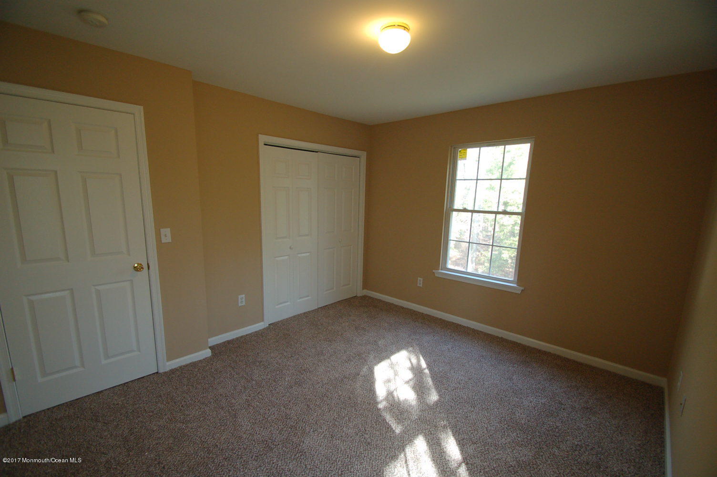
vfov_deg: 77.2
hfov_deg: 100.4
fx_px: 298
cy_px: 238
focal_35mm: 15
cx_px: 358
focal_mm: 10
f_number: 3.5
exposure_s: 1/80
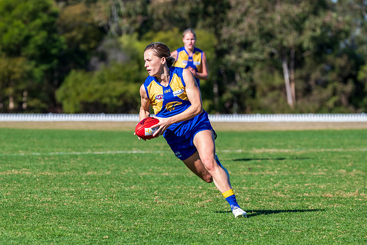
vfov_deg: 4.7
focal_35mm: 294
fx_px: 2996
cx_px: 160
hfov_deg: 7.0
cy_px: 108
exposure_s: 1/1600
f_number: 8
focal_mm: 260
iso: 800
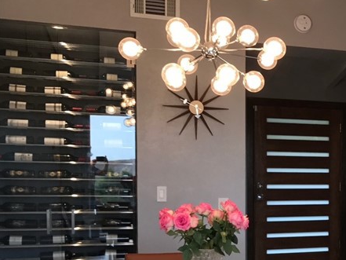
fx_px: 650
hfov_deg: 26.9
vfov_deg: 22.3
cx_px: 399
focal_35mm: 65
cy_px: 211
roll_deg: -1.0
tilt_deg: -5.2
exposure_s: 1/40
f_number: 1.8
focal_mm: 3.99
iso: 25
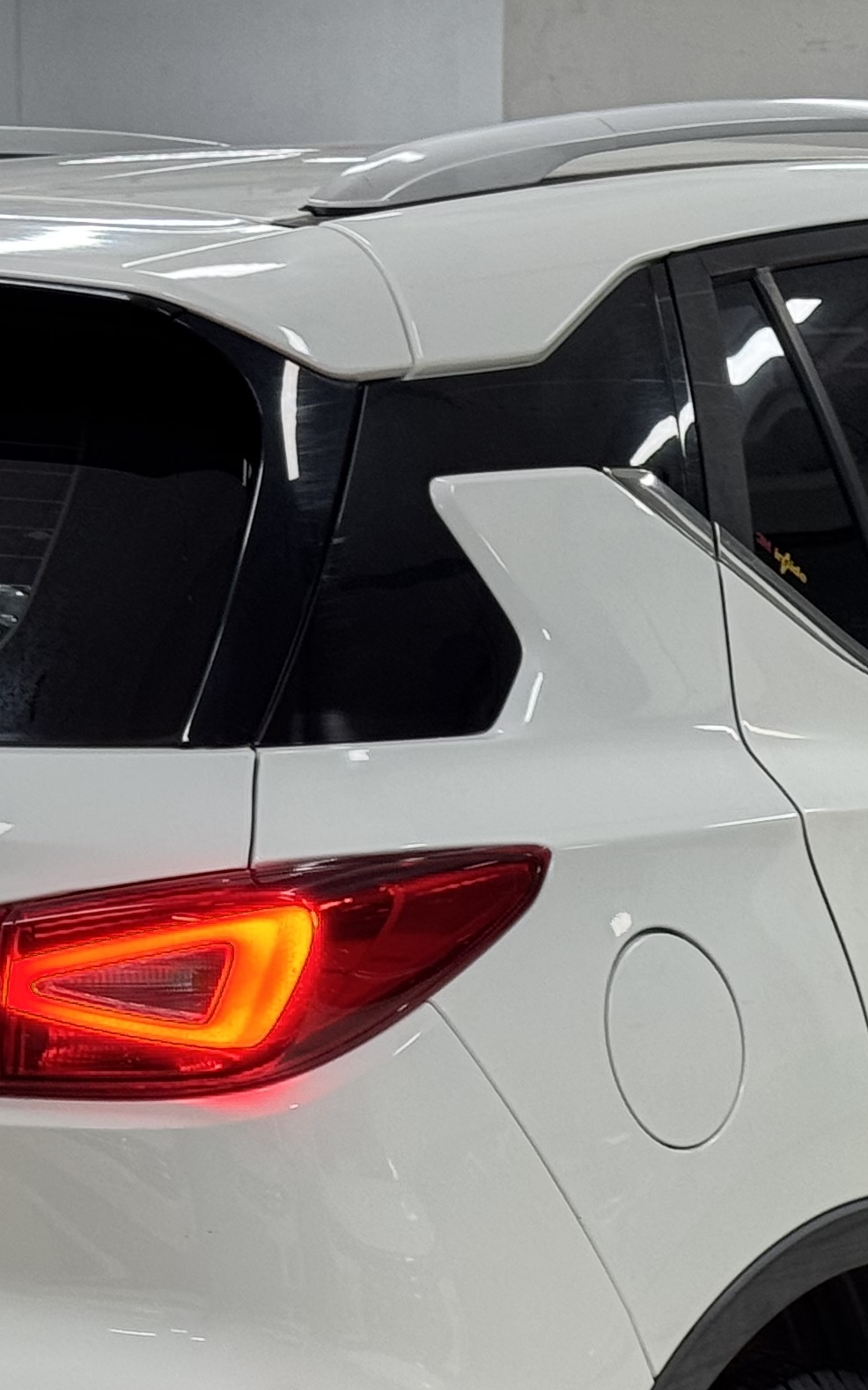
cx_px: 274
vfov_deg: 15.9
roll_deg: +0.6
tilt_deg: -10.6
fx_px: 4921
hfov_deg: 10.1
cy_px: 1151
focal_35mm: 130
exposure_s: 1/50
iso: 80
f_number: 1.78
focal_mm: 6.76
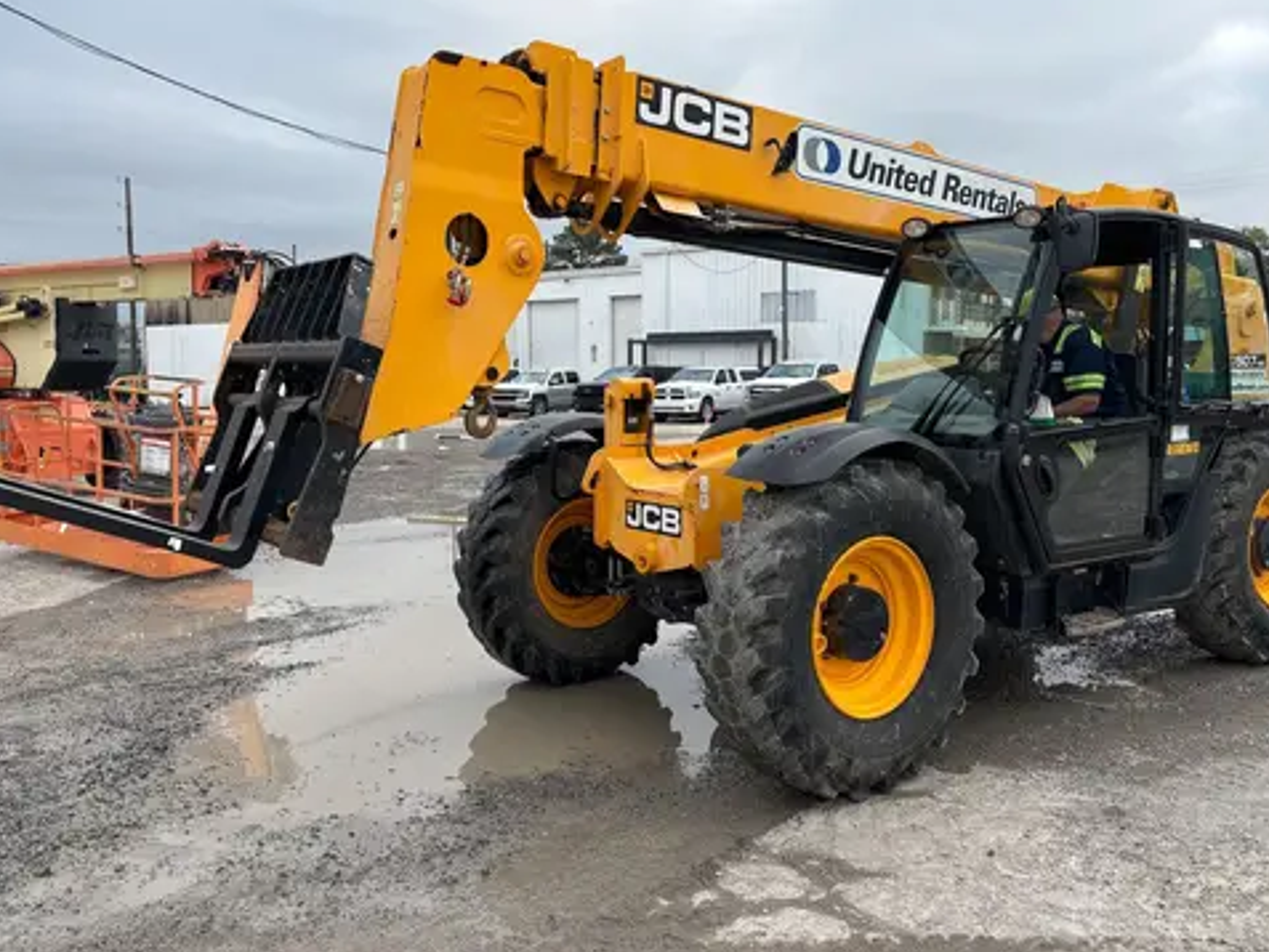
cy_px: 421
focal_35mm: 30
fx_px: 1100
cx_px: 644
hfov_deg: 59.9
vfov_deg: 46.7
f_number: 1.6
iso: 50
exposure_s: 1/824
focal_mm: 5.96
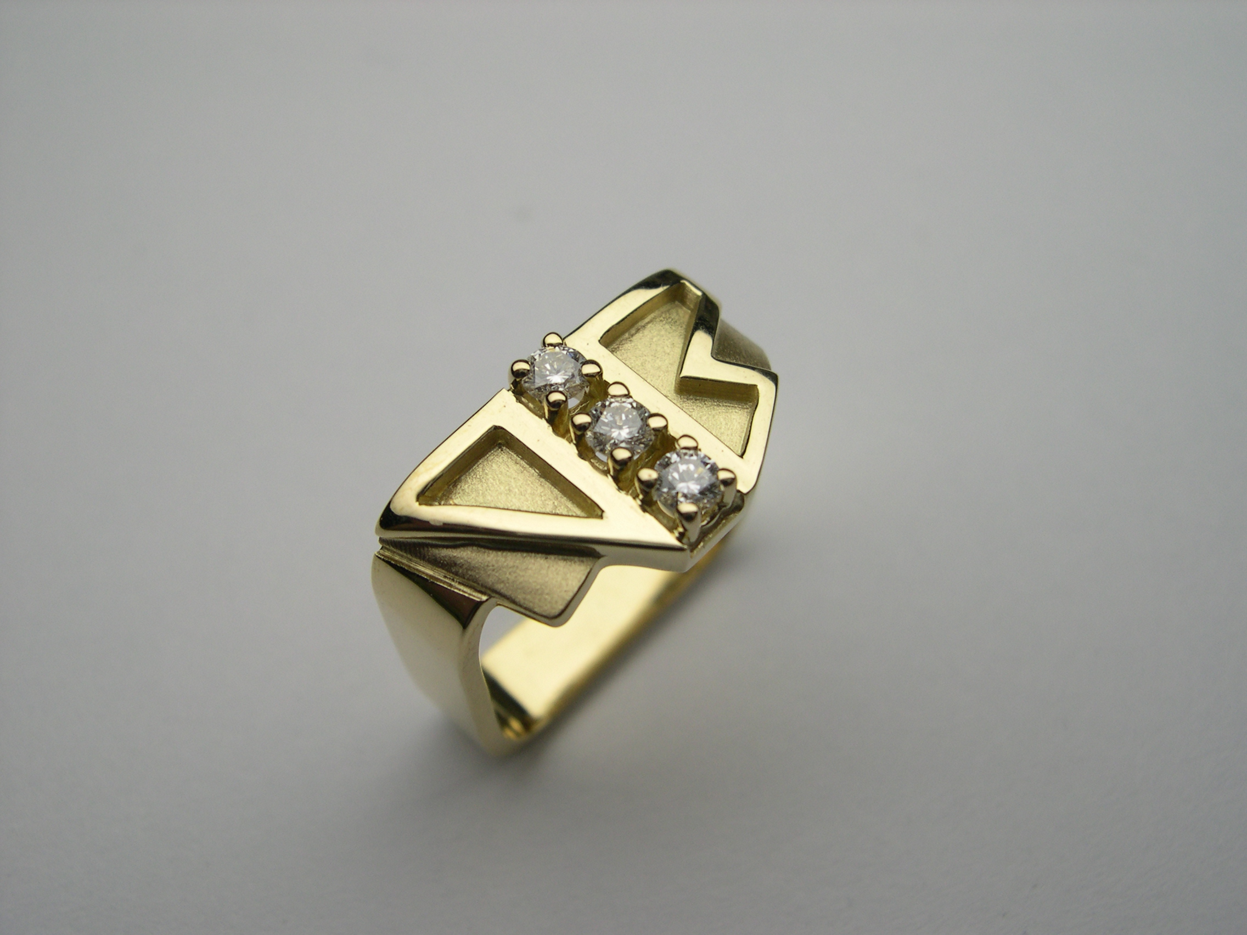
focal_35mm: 38
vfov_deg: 37.7
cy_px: 468
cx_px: 624
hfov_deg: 49.0
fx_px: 1369
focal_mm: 8
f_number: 7.6
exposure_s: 1/55
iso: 100
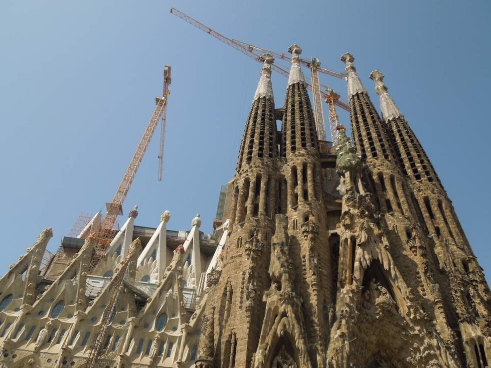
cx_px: 252
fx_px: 369
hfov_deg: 67.3
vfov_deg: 53.0
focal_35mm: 26
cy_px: 184
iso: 100
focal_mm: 4.5
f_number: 6.6
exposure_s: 1/320
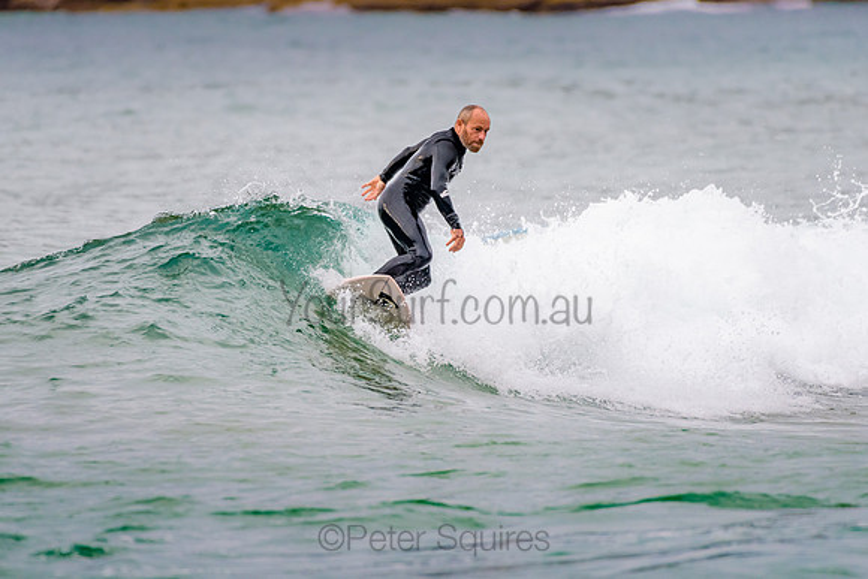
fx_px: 14782
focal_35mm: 613
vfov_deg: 2.2
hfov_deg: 3.4
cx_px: 391
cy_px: 264
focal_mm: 500
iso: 450
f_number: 5.6
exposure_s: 1/800
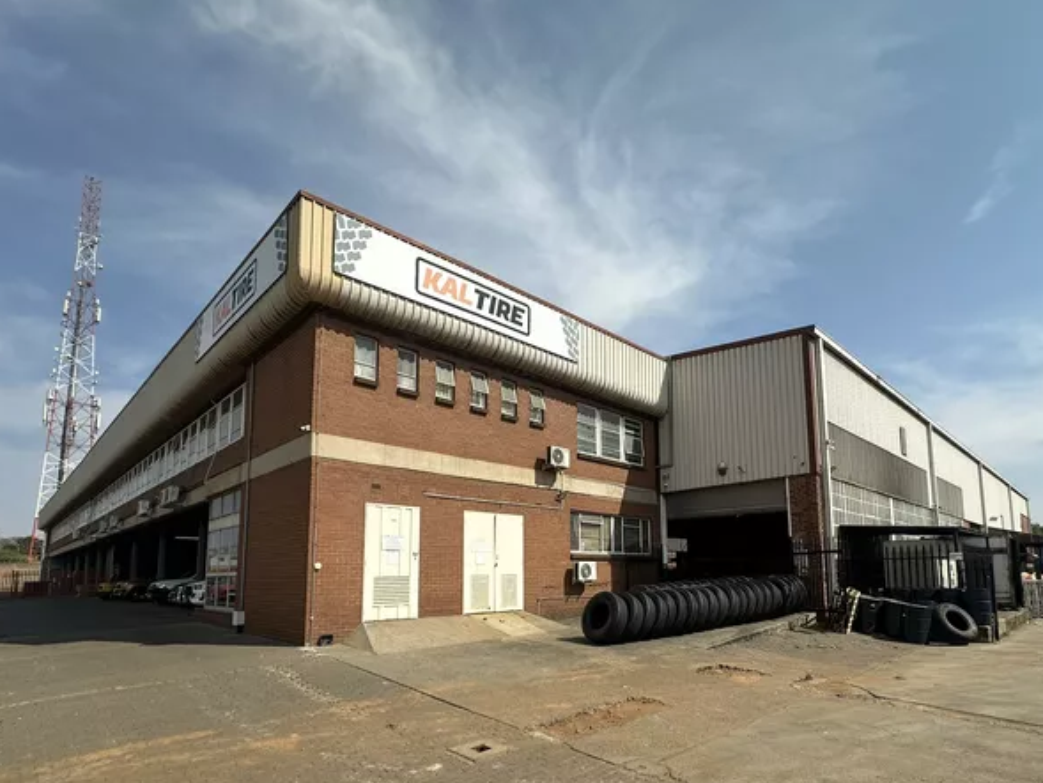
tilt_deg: +6.0
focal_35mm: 19
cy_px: 514
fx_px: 573
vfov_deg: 67.1
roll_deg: +0.1
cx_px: 577
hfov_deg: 84.4
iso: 50
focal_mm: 2.22
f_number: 2.2
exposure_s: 1/2564
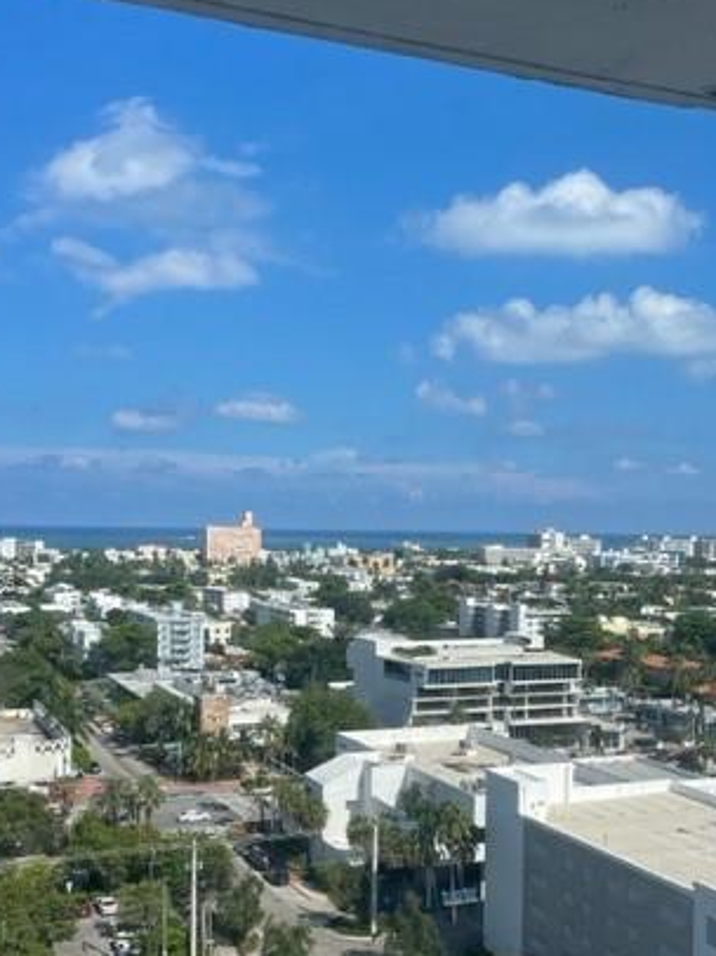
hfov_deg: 35.1
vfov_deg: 45.5
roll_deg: -0.3
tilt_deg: -1.5
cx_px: 346
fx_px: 1132
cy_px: 586
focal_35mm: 41
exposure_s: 1/4651
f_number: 1.6
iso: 32
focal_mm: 4.2
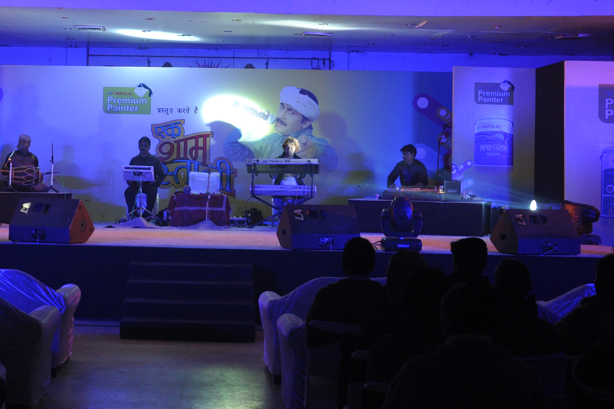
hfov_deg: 31.1
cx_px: 193
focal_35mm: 64
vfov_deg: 21.1
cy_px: 122
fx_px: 1091
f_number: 5.6
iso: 640
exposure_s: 1/60
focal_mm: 24
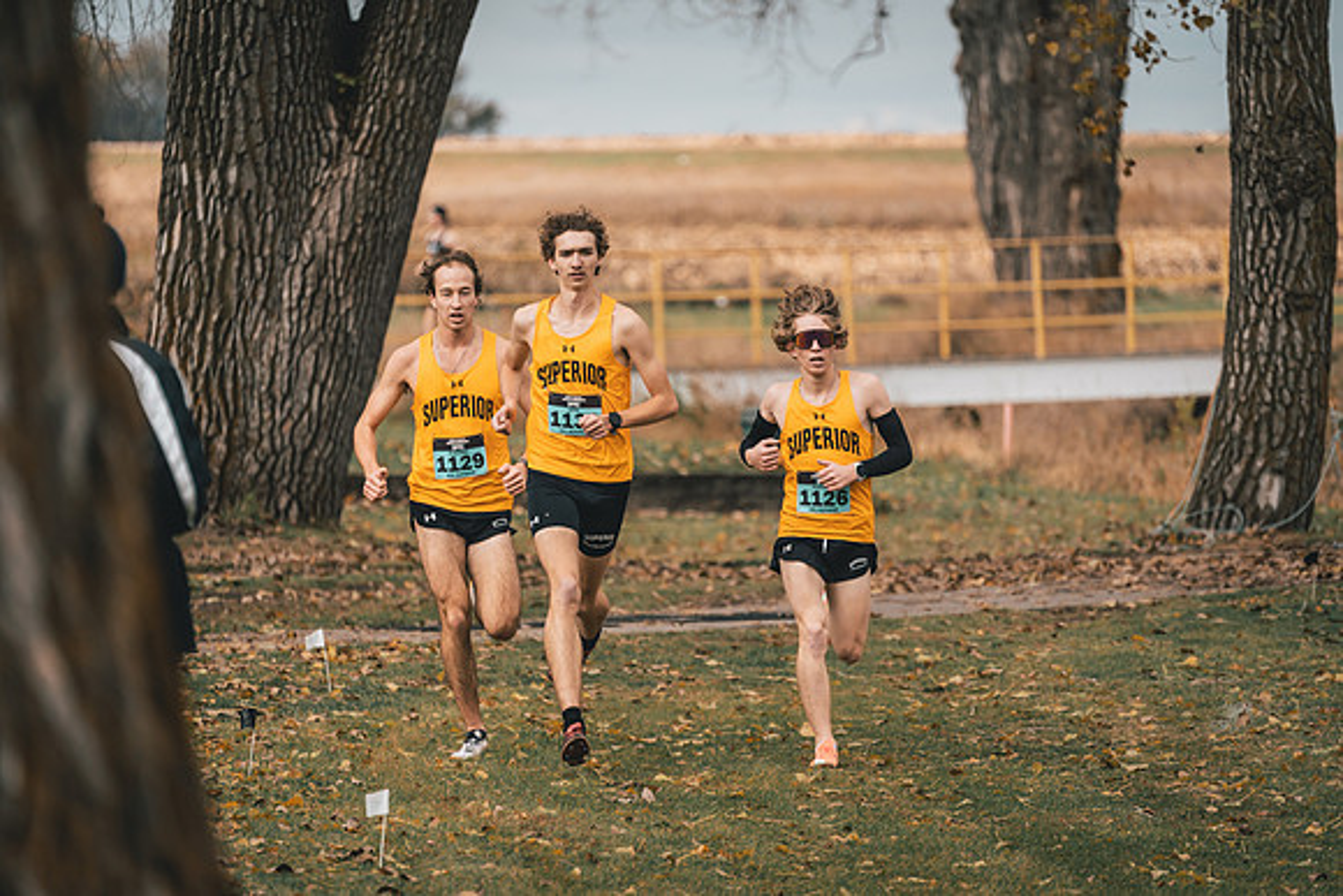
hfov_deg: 5.1
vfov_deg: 3.4
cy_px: 448
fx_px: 14948
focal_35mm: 401
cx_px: 672
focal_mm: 400
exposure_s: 1/1250
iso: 400
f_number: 6.3
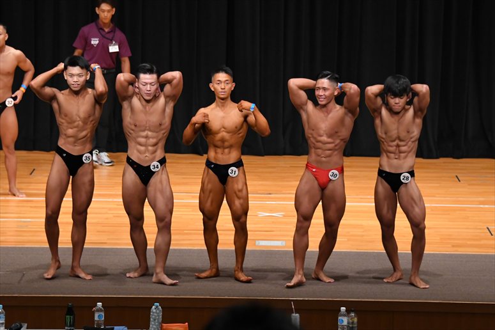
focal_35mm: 174
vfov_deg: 7.9
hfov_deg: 11.8
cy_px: 165
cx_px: 248
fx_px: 2391
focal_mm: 116
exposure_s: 1/400
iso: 4000
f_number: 5.6
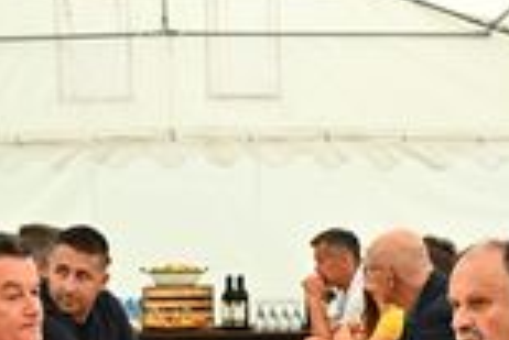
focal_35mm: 102
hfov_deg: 19.9
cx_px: 344
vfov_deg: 13.0
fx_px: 1443
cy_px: 452
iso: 1600
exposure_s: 1/400
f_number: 5
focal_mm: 35
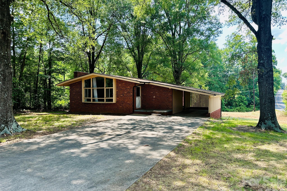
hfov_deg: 71.5
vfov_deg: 51.3
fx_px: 199
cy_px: 96
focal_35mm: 25
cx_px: 144
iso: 80
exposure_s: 1/650
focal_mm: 6.86
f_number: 1.78
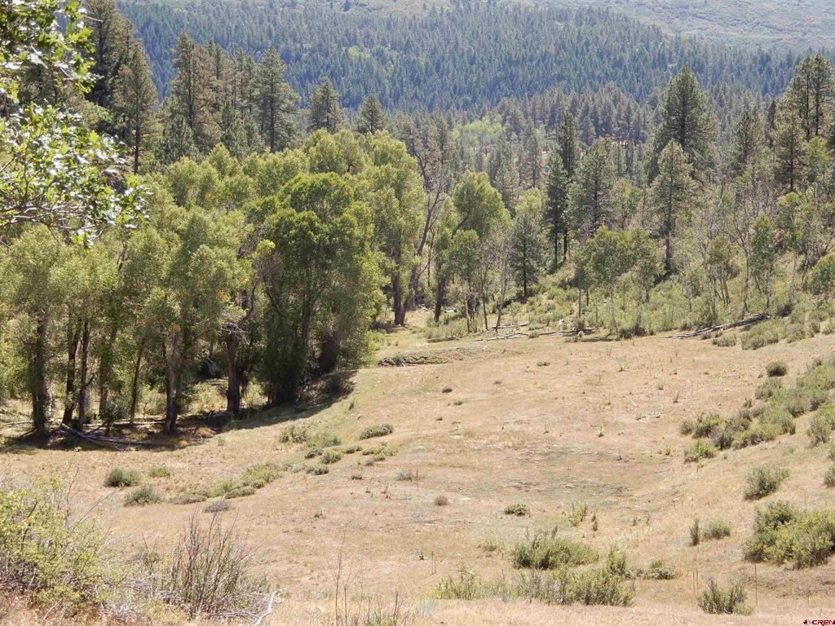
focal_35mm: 70
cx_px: 418
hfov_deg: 27.8
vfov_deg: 21.0
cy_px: 313
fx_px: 1689
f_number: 4.5
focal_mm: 12.5
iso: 80
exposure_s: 1/200
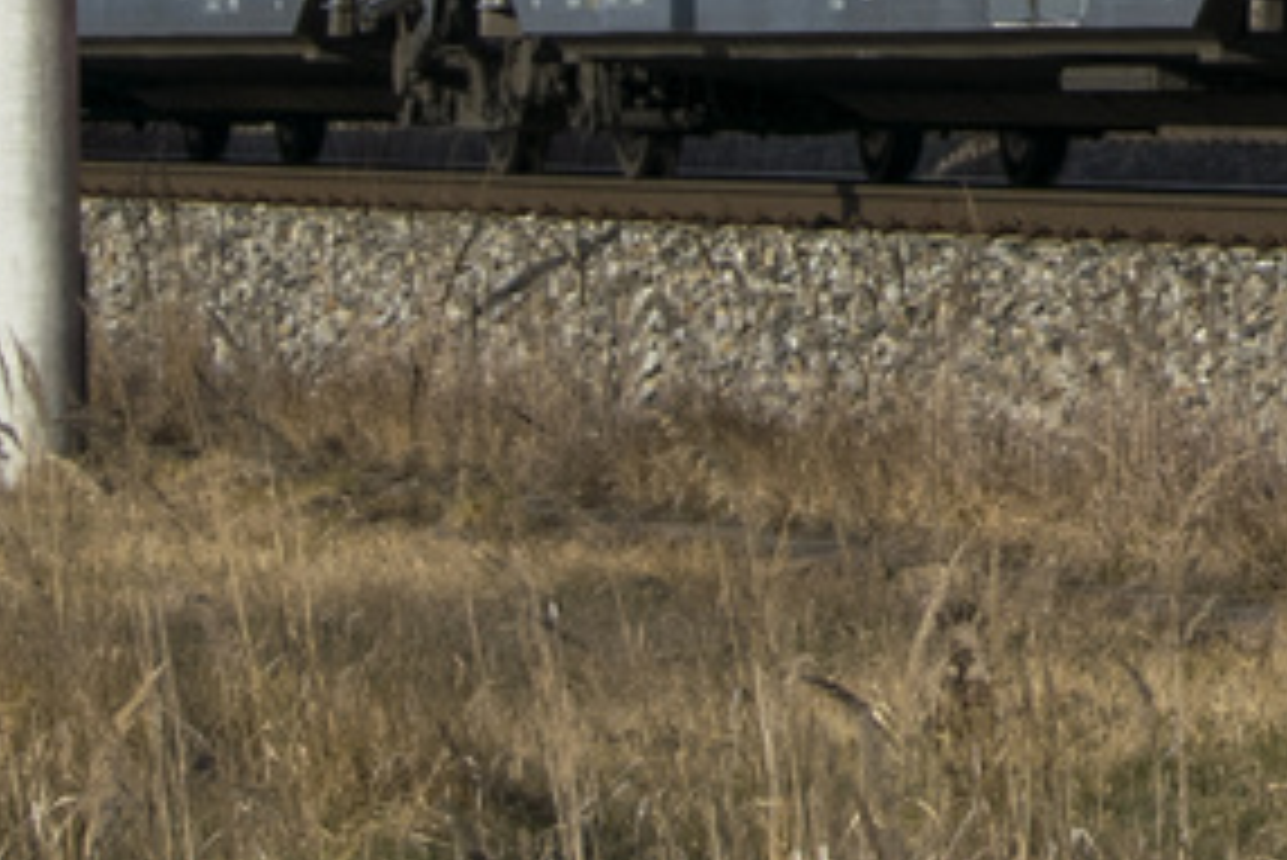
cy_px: -1522
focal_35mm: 503
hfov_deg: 4.1
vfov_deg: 2.7
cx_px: 2092
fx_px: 17991
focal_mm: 50
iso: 100
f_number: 5.6
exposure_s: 1/800
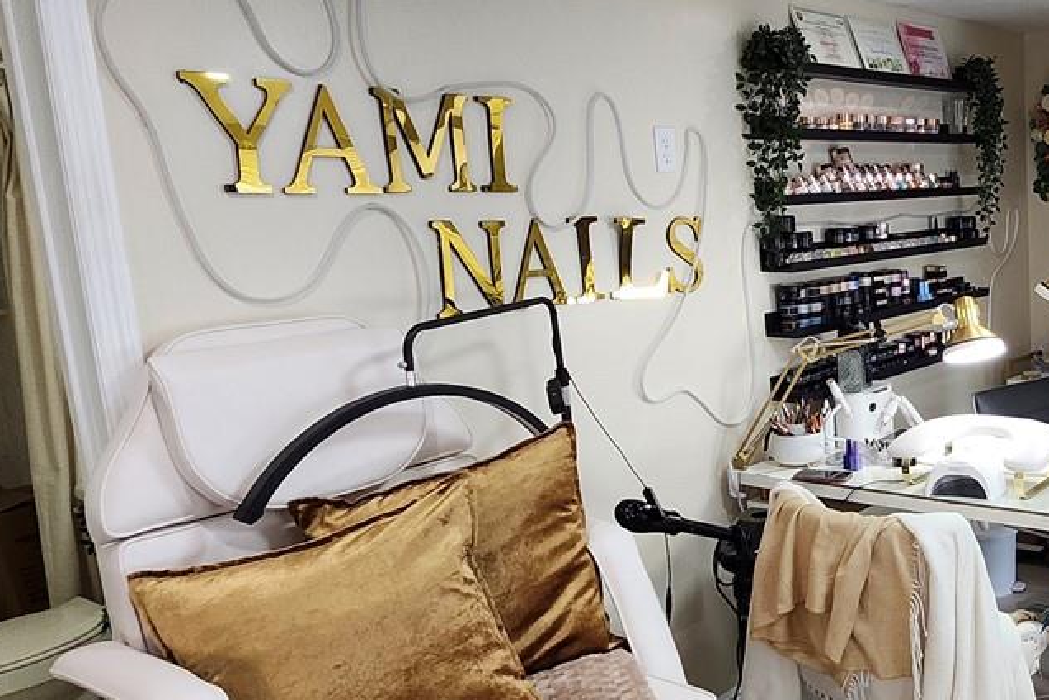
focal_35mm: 34
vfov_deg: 38.9
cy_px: 343
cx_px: 938
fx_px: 991
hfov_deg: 49.8
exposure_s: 1/60
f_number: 2.2
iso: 80
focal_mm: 1.74
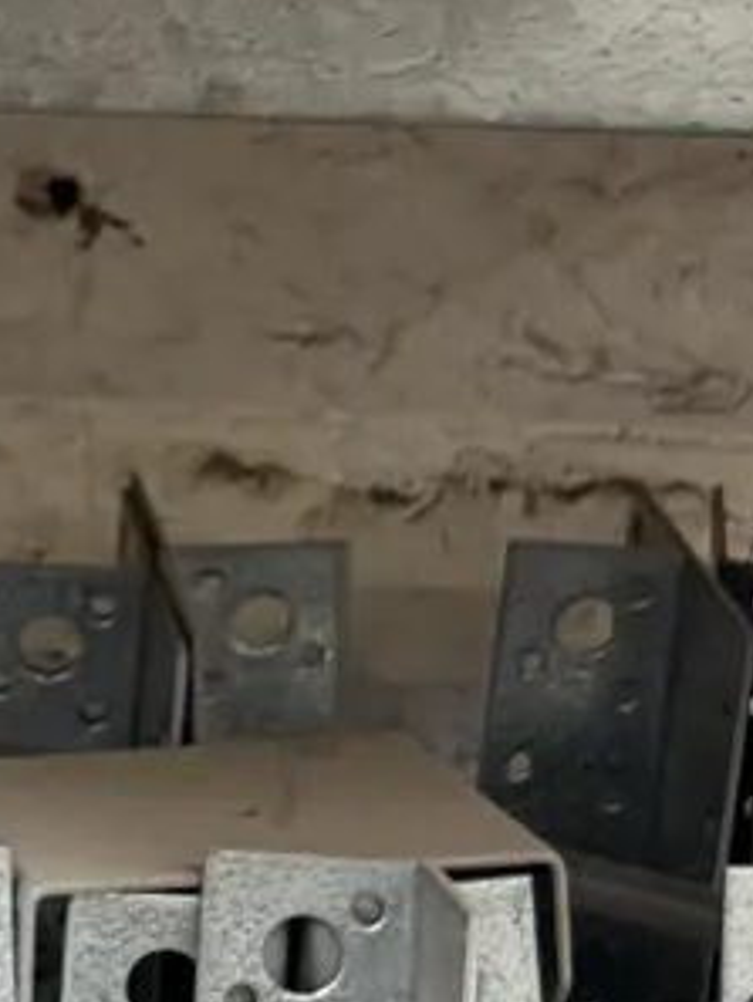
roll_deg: -1.5
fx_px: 4869
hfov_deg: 8.6
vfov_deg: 11.7
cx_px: -358
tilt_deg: -10.9
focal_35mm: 168
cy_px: 256
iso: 80
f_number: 1.6
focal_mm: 5.96
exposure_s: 1/50
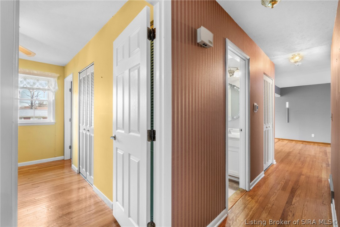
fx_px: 142
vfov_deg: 77.3
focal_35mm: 15
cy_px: 114
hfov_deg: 100.4
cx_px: 170
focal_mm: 10
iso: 400
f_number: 9
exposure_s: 1/1.25
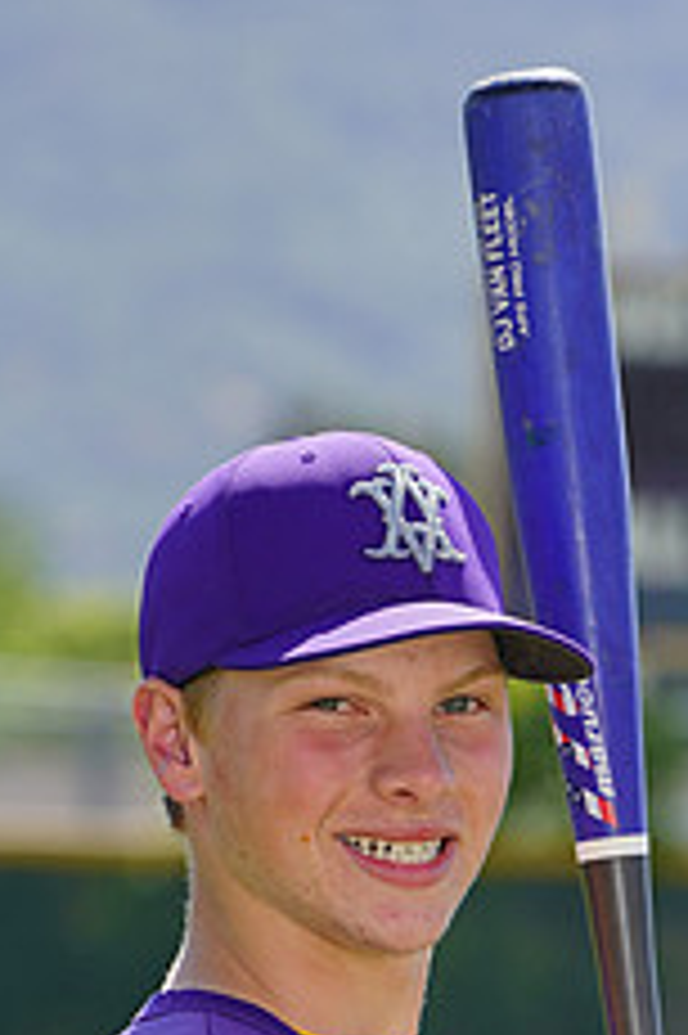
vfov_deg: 3.6
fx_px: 16363
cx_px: 351
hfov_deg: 2.4
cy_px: 1210
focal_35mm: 570
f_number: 8
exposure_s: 1/250
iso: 100
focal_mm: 226
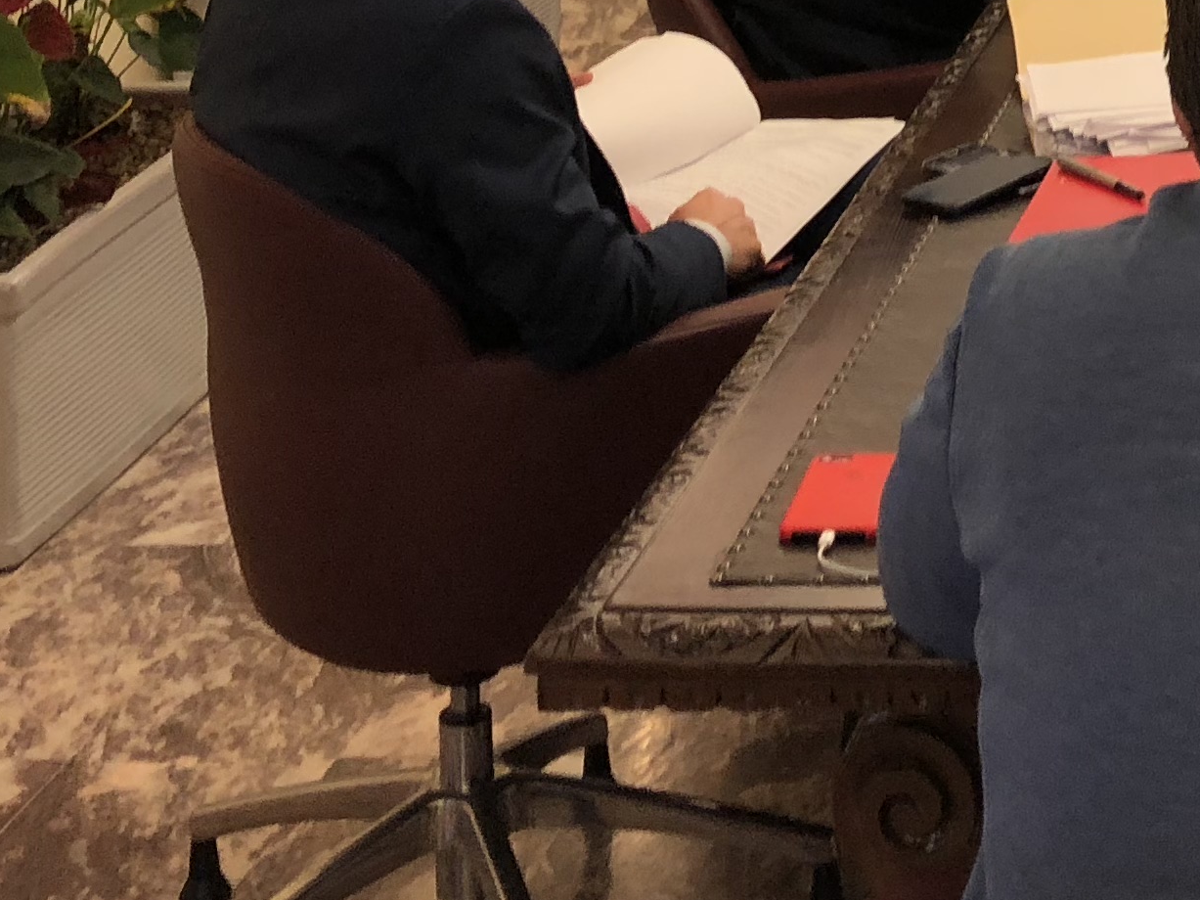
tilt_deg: -3.5
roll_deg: +0.4
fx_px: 3189
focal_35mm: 92
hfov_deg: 20.0
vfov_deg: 14.9
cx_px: 1434
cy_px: -471
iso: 25
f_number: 1.8
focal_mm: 3.99
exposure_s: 1/40
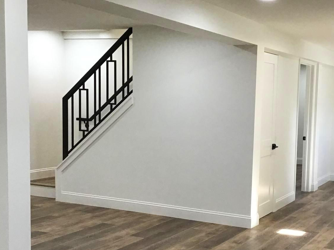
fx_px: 540
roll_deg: -1.2
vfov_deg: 26.0
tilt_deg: -7.0
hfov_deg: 34.0
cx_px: 223
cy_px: 159
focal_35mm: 56
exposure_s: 1/30
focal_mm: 3.3
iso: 40
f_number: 2.4
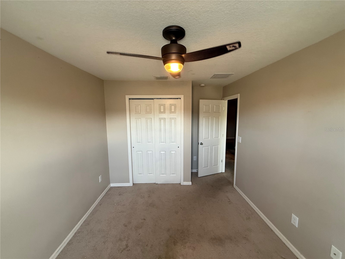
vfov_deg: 85.7
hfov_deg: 102.1
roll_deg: +1.8
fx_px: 140
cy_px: 130
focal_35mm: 14
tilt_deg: -6.1
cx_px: 172
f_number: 2.2
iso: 200
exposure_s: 1/60
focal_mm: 2.22
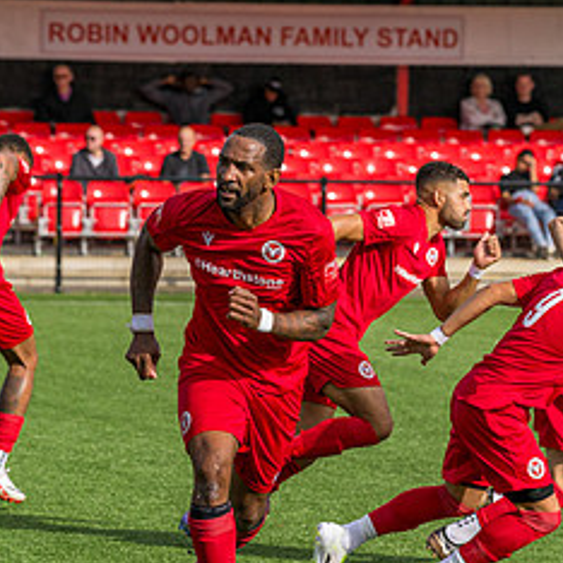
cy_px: 337
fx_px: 6091
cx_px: 242
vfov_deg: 5.3
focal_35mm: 331
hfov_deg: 5.3
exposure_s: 1/4000
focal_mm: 135
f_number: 5
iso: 400
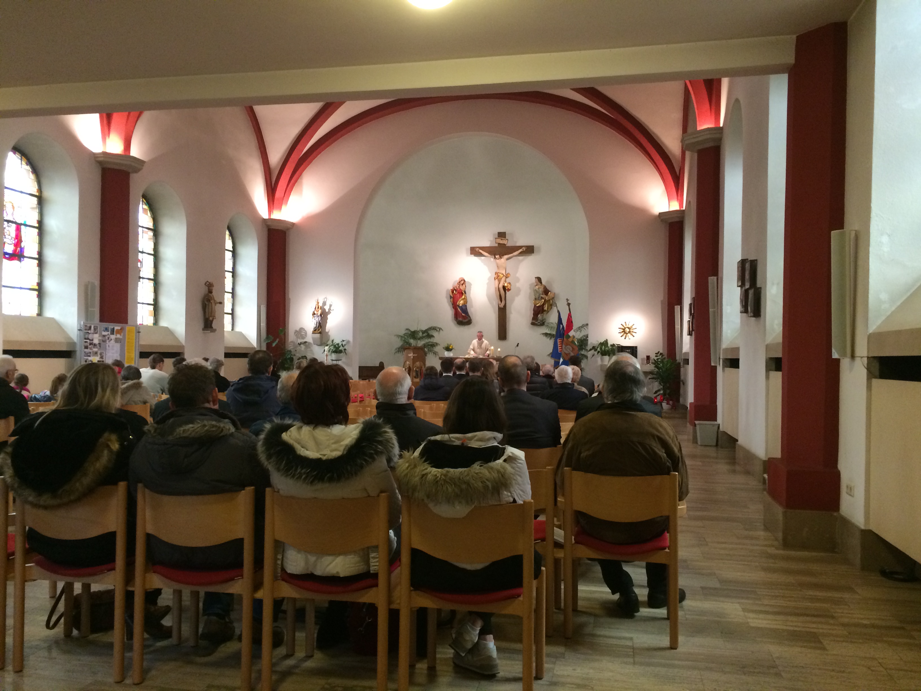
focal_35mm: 29
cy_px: 346
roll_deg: -0.8
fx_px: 772
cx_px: 460
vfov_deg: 48.2
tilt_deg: +1.2
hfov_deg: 61.7
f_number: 2.2
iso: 320
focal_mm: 4.15
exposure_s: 1/33
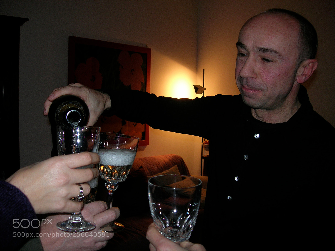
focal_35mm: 38
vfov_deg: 37.7
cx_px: 168
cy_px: 126
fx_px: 368
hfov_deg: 49.0
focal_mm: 7.8
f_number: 2.8
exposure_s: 1/60.1
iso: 64
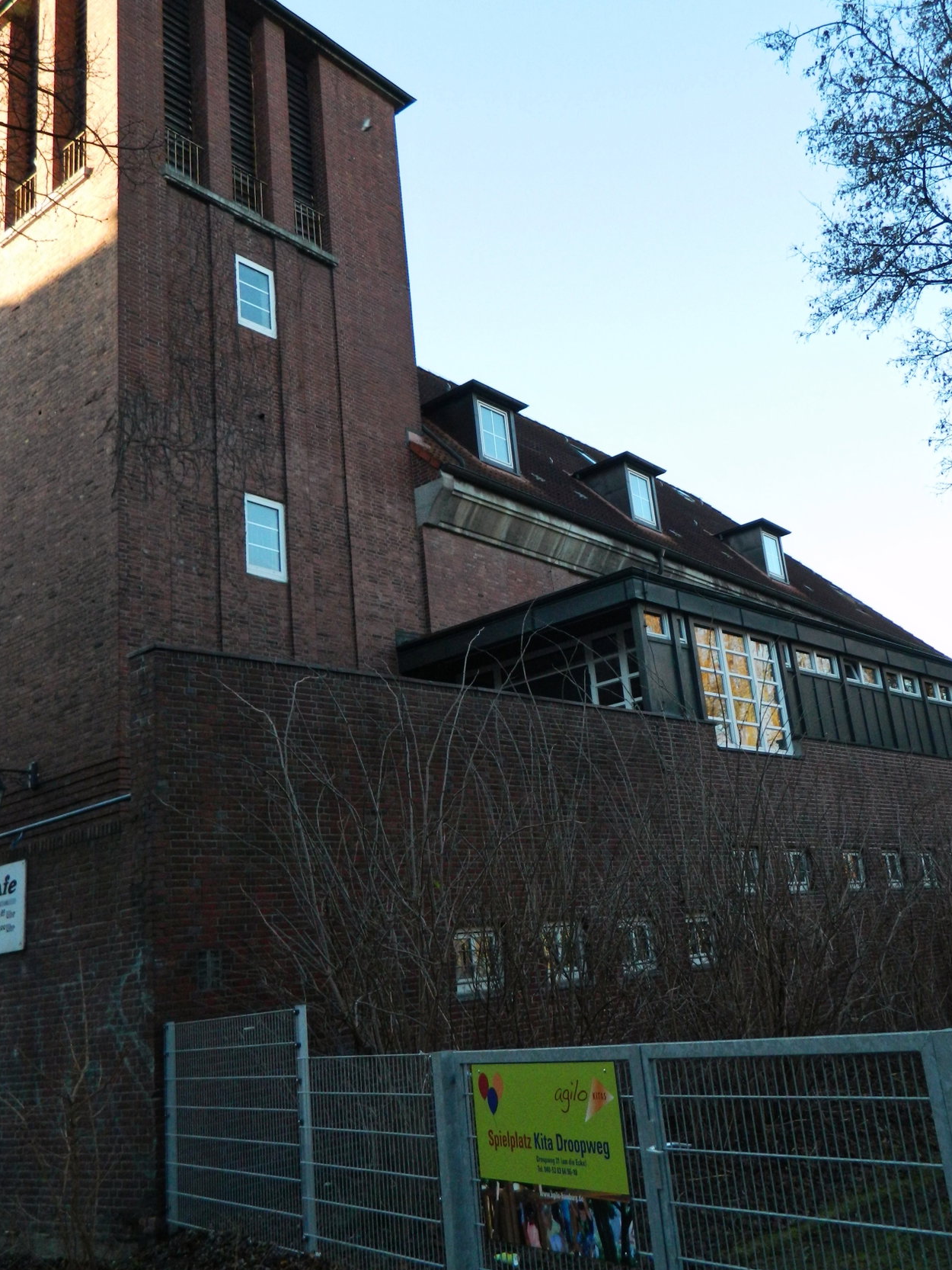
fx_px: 1173
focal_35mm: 32
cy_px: 600
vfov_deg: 56.8
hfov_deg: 44.0
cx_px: 546
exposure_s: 1/320
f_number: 3.1
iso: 200
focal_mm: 4.5
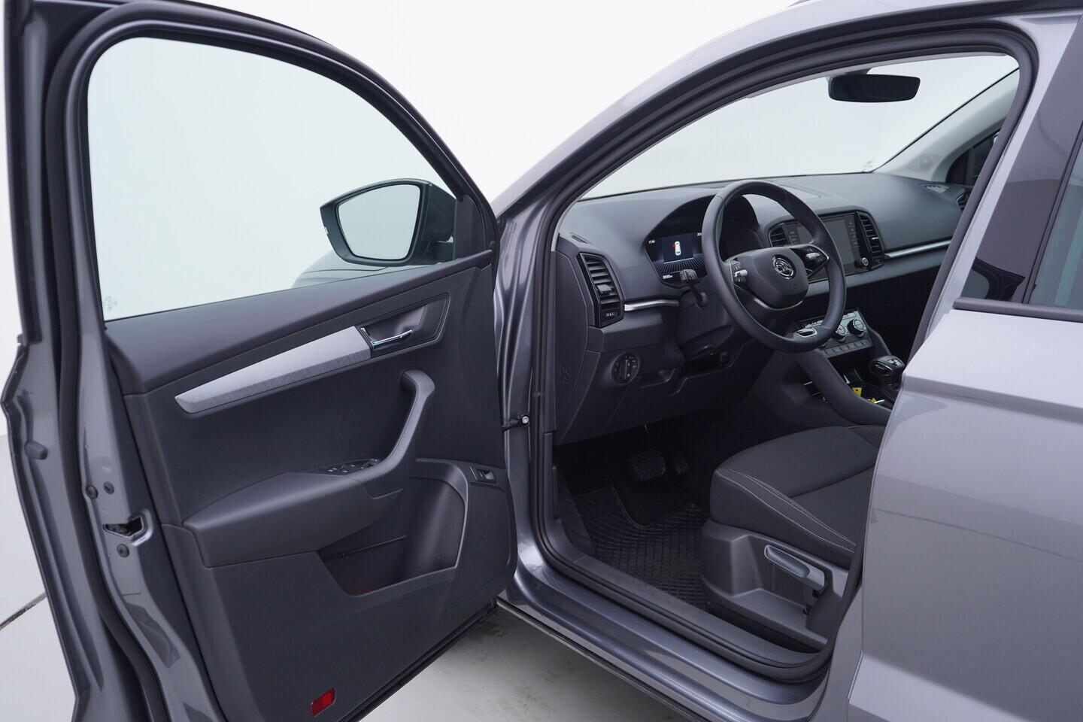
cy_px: 361
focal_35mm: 36
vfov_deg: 36.9
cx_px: 542
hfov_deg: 53.1
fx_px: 1083
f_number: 3.2
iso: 125
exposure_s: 1/60
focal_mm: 24
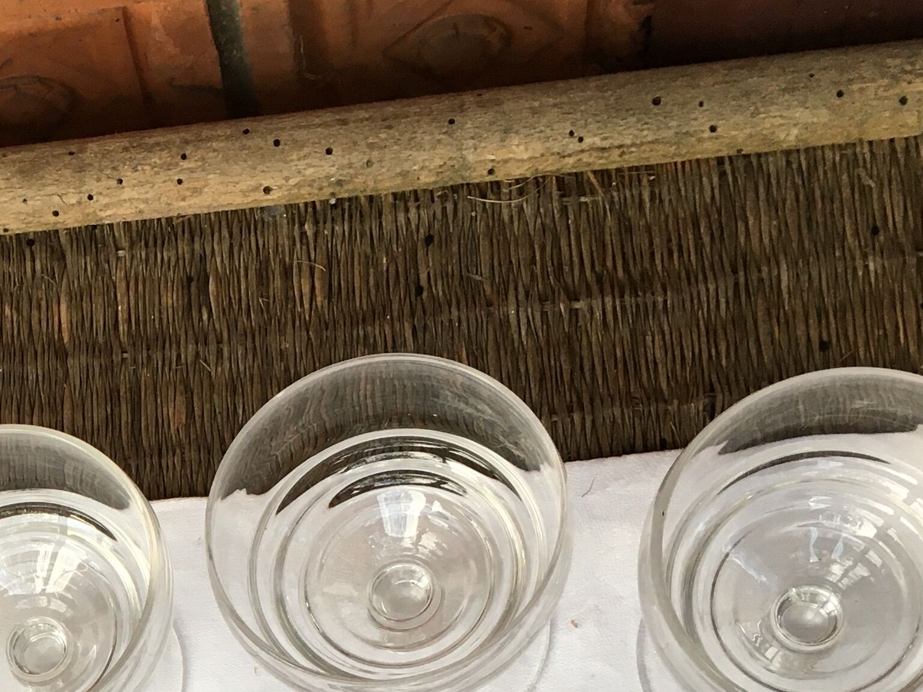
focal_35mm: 76
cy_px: 790
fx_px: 2026
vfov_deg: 18.5
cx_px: -86
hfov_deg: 24.0
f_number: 2.2
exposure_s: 1/33
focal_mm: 4.15
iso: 32
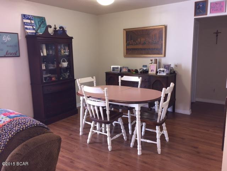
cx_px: 114
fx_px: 190
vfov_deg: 48.2
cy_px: 86
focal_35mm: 29
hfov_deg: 61.7
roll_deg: +0.5
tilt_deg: -9.1
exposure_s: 1/30
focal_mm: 4.15
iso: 100
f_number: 2.2
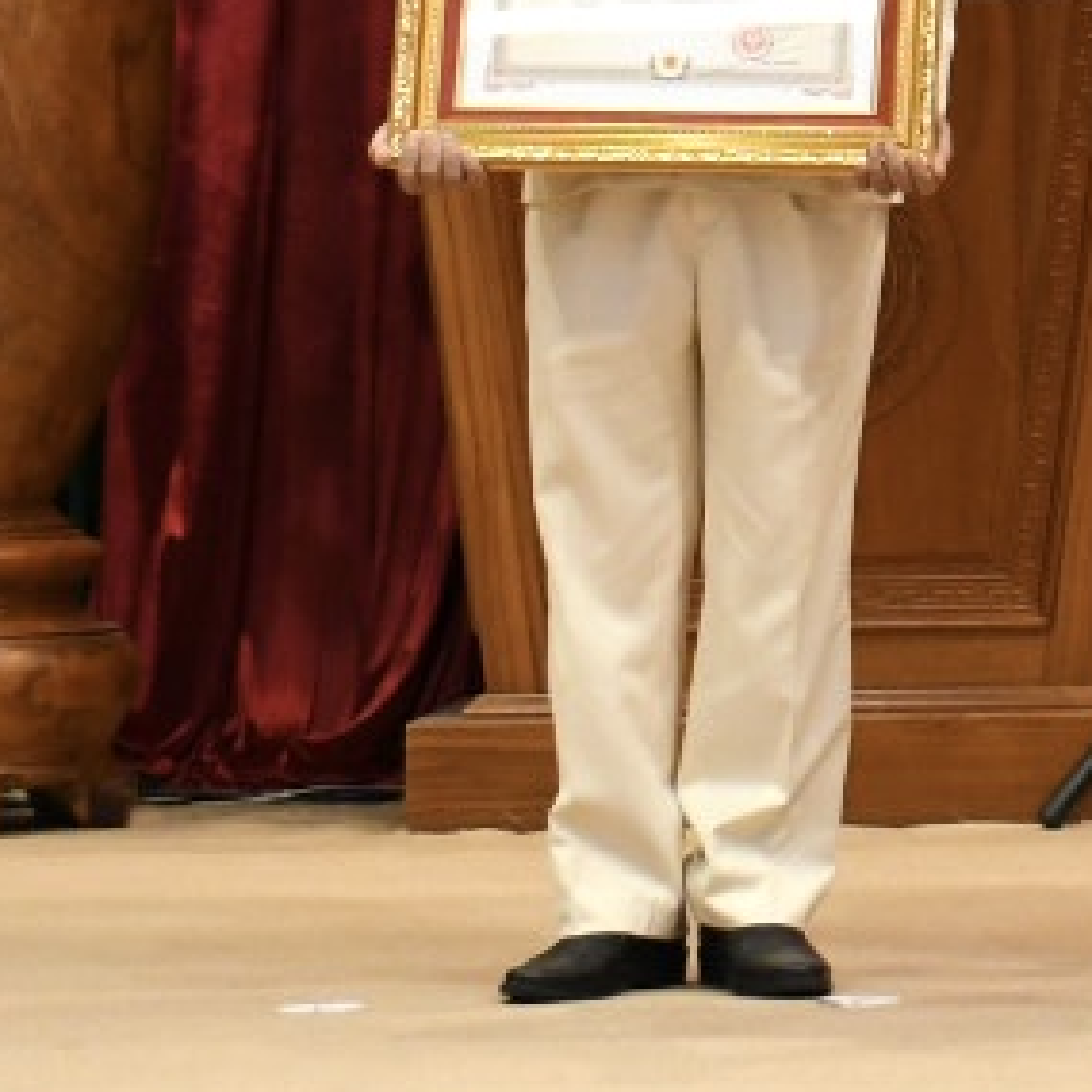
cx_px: 1732
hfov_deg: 8.8
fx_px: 6888
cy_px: -774
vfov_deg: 8.7
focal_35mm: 193
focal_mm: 27
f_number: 5.6
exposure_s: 1/60
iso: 1600
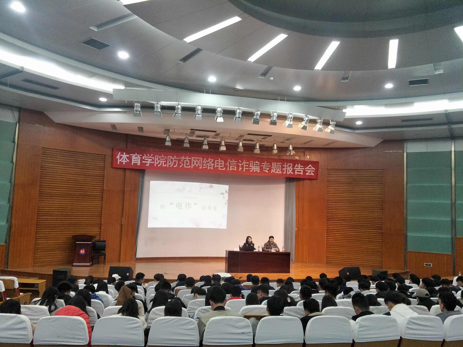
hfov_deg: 76.4
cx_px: 232
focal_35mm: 22
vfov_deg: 61.1
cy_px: 174
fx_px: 294
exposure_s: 1/33
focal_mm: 3.79
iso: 396
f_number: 1.7
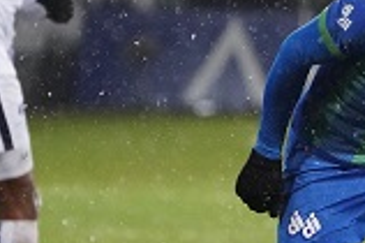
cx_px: 450
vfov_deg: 1.1
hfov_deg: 1.7
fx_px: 12346
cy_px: 113
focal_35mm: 1219
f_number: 5.6
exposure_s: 1/1600
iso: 12800
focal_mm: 321
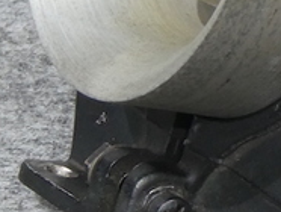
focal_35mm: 593
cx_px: 684
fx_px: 4820
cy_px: -29
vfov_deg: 2.5
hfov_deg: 3.3
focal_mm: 20.6
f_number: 5.1
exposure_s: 1/5
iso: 200
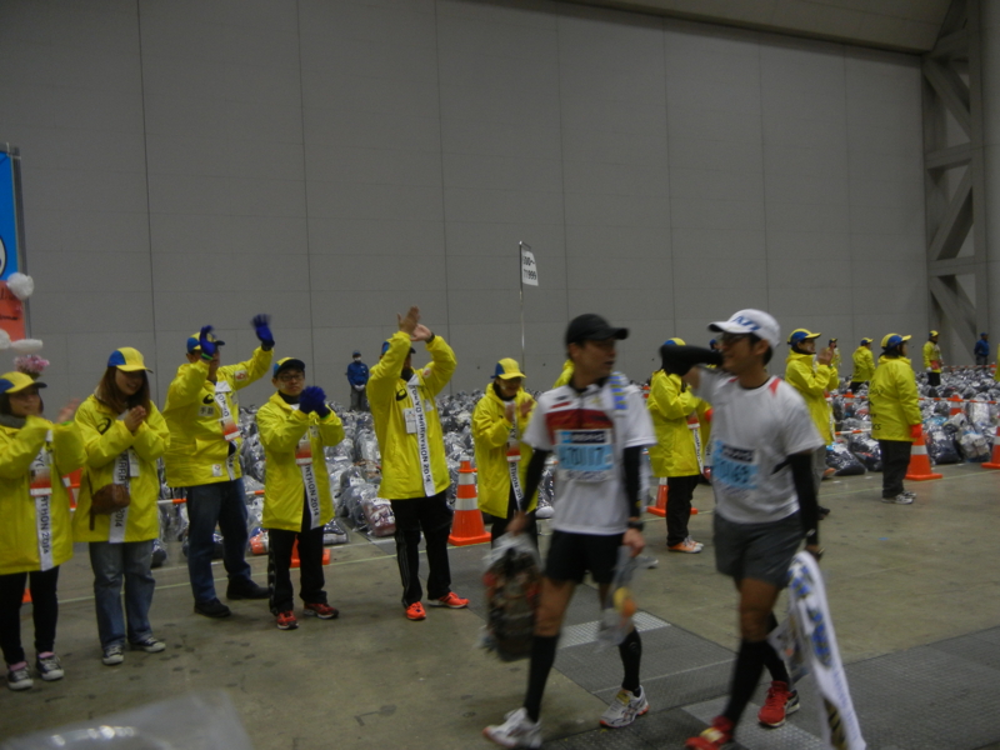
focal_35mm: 30
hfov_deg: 60.0
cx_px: 500
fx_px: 867
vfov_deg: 46.8
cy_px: 375
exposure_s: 1/30
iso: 200
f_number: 3.5
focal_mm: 5.4
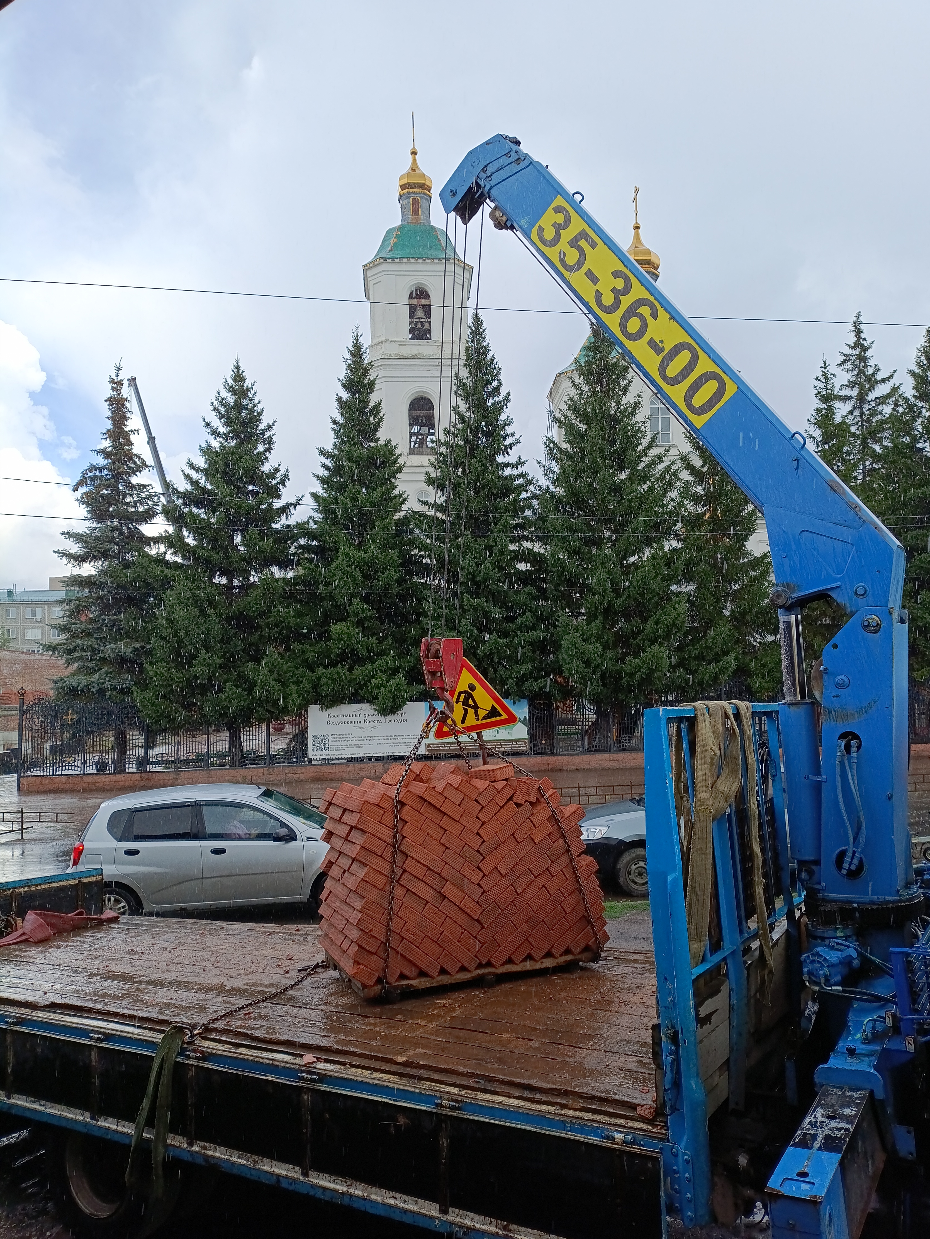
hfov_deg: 53.1
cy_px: 621
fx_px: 931
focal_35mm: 26
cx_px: 483
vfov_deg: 67.3
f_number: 1.7
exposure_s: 1/312
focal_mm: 4.71
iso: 50
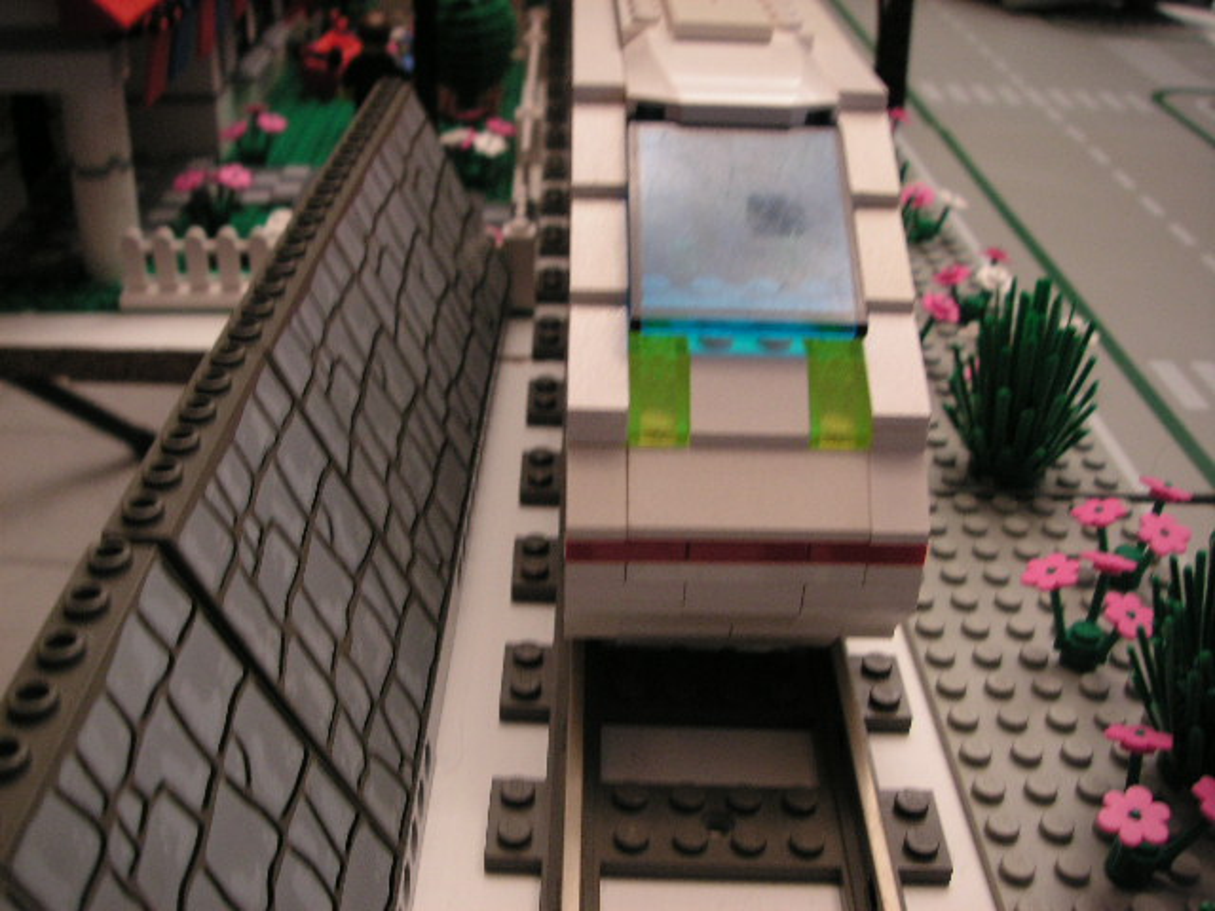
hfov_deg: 49.0
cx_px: 608
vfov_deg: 37.7
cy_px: 456
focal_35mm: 38
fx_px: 1334
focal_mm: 6.3
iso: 100
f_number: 3.3
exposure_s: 1/30
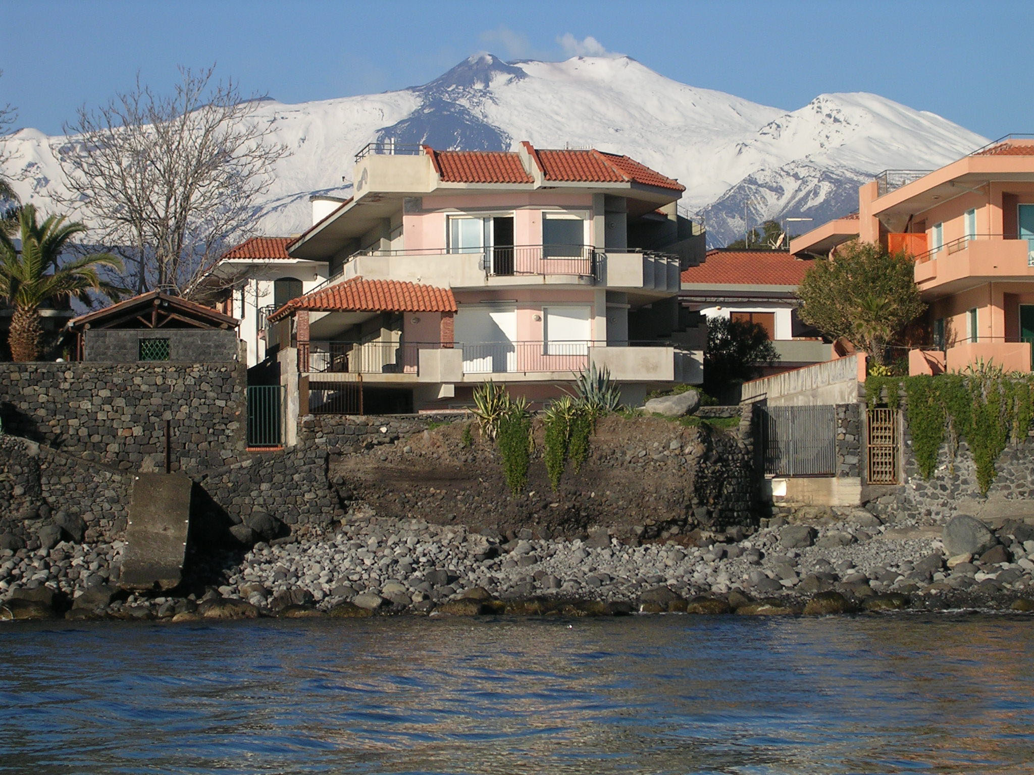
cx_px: 517
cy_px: 388
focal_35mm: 115
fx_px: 3435
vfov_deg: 12.9
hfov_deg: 17.1
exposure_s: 1/554
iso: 50
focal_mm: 17.4
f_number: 4.9
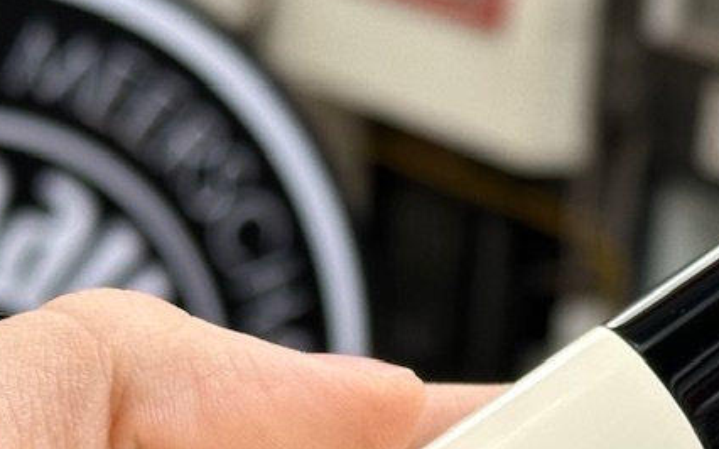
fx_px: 2997
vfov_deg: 8.5
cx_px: 542
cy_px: 424
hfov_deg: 13.6
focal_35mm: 153
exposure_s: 1/823
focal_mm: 6.86
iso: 64
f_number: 1.78
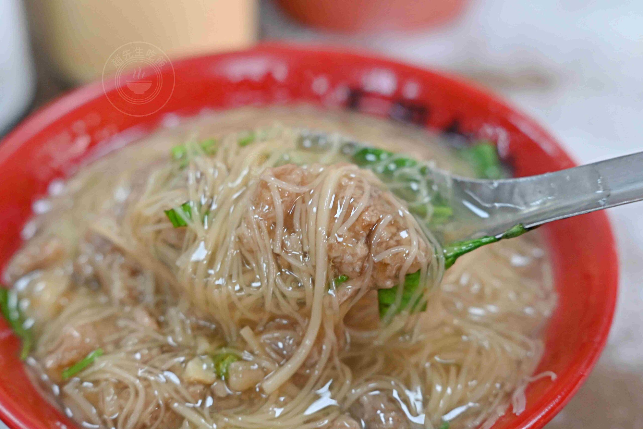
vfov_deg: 18.2
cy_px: 214
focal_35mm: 75
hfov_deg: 27.0
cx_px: 322
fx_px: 1340
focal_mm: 50
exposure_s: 1/200
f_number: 3.2
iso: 720
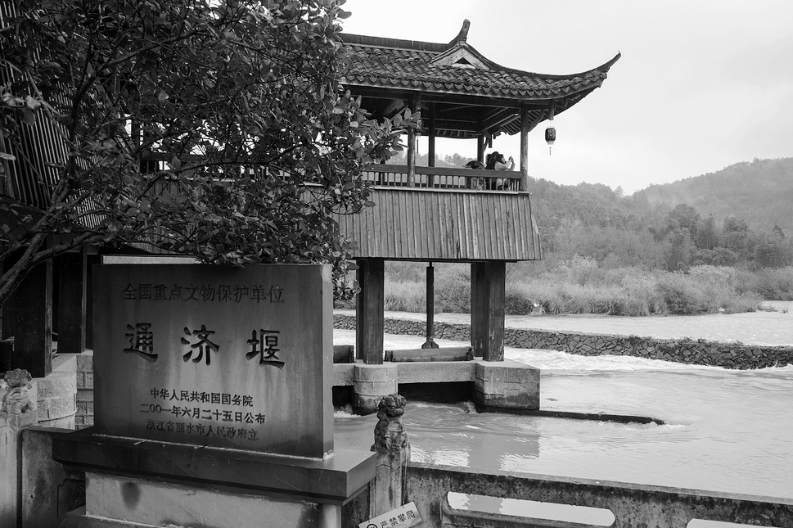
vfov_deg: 41.1
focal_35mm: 32
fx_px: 704
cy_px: 268
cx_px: 407
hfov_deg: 58.7
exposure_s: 1/125
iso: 1000
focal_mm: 31
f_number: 8
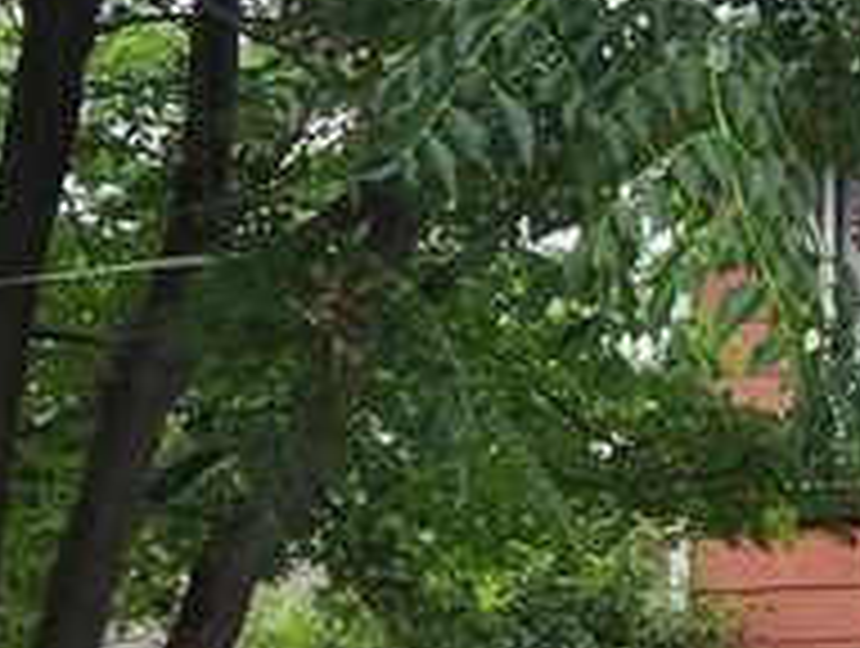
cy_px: 684
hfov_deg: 13.7
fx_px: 3062
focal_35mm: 123
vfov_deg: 11.9
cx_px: 1715
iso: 80
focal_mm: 5.4
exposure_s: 1/756
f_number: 1.8
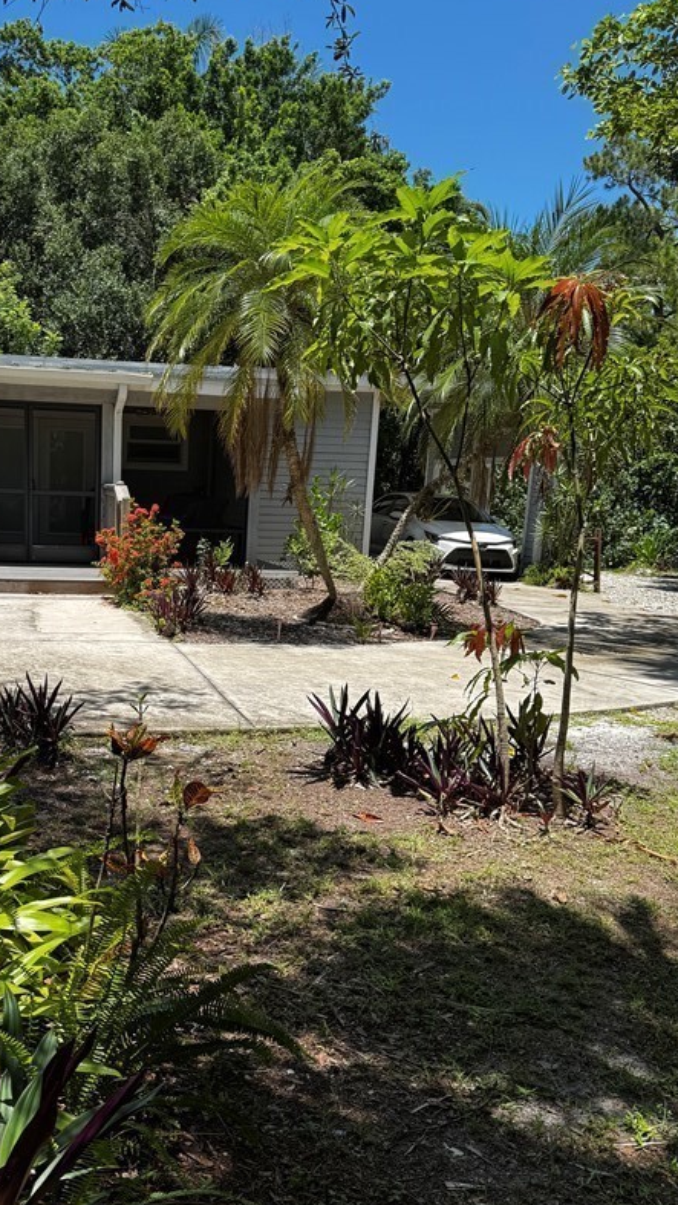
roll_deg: -2.3
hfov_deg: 34.0
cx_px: 174
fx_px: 1086
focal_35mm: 34
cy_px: 687
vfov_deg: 57.8
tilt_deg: -10.2
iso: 80
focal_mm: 6.76
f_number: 1.78
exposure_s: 1/1923
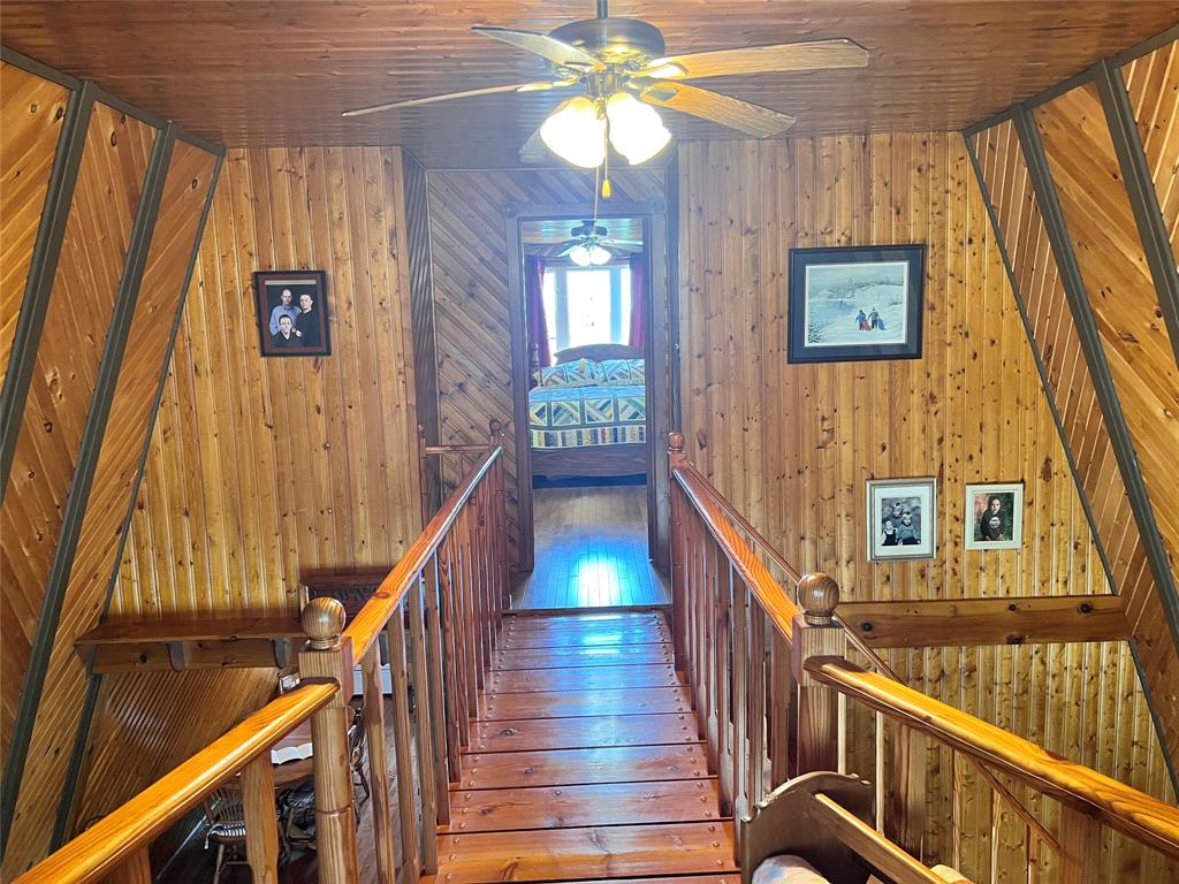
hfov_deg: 67.3
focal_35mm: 26
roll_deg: +2.1
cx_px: 590
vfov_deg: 53.1
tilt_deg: -7.5
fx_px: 886
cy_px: 442
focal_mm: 5.7
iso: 250
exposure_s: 1/60
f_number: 1.5
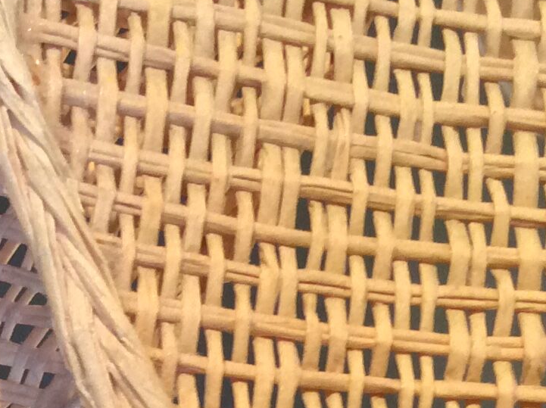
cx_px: 19
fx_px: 1812
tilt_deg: -36.4
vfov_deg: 12.1
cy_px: 661
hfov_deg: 16.8
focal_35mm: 115
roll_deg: -7.6
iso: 125
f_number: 2.4
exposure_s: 1/25
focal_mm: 3.3
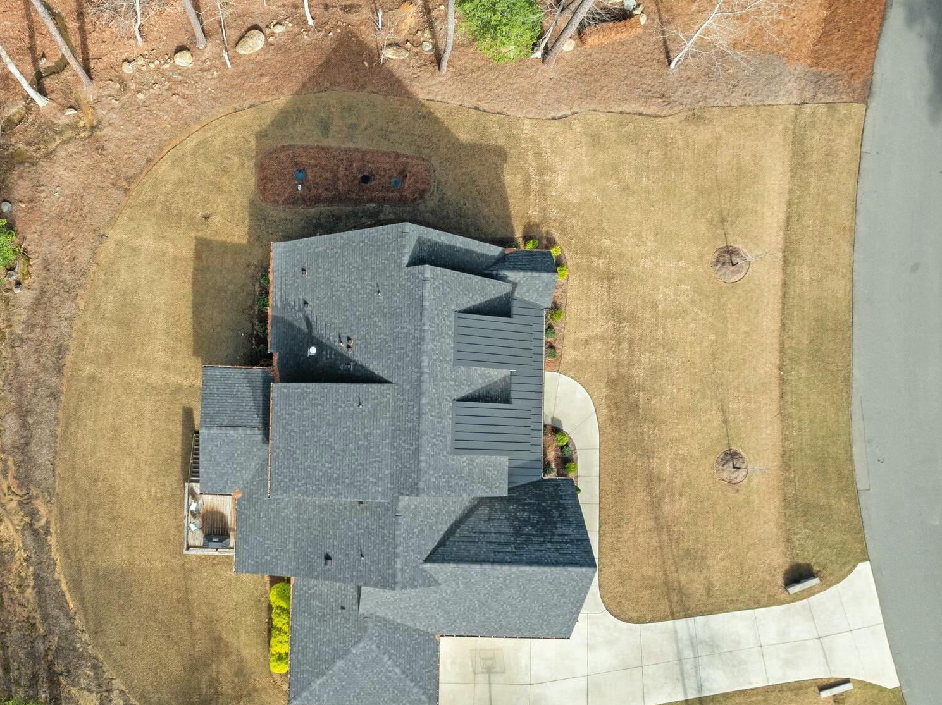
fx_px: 898
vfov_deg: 42.7
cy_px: 423
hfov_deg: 54.2
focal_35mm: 33
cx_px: 307
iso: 100
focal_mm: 12.29
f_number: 2.8
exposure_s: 1/400
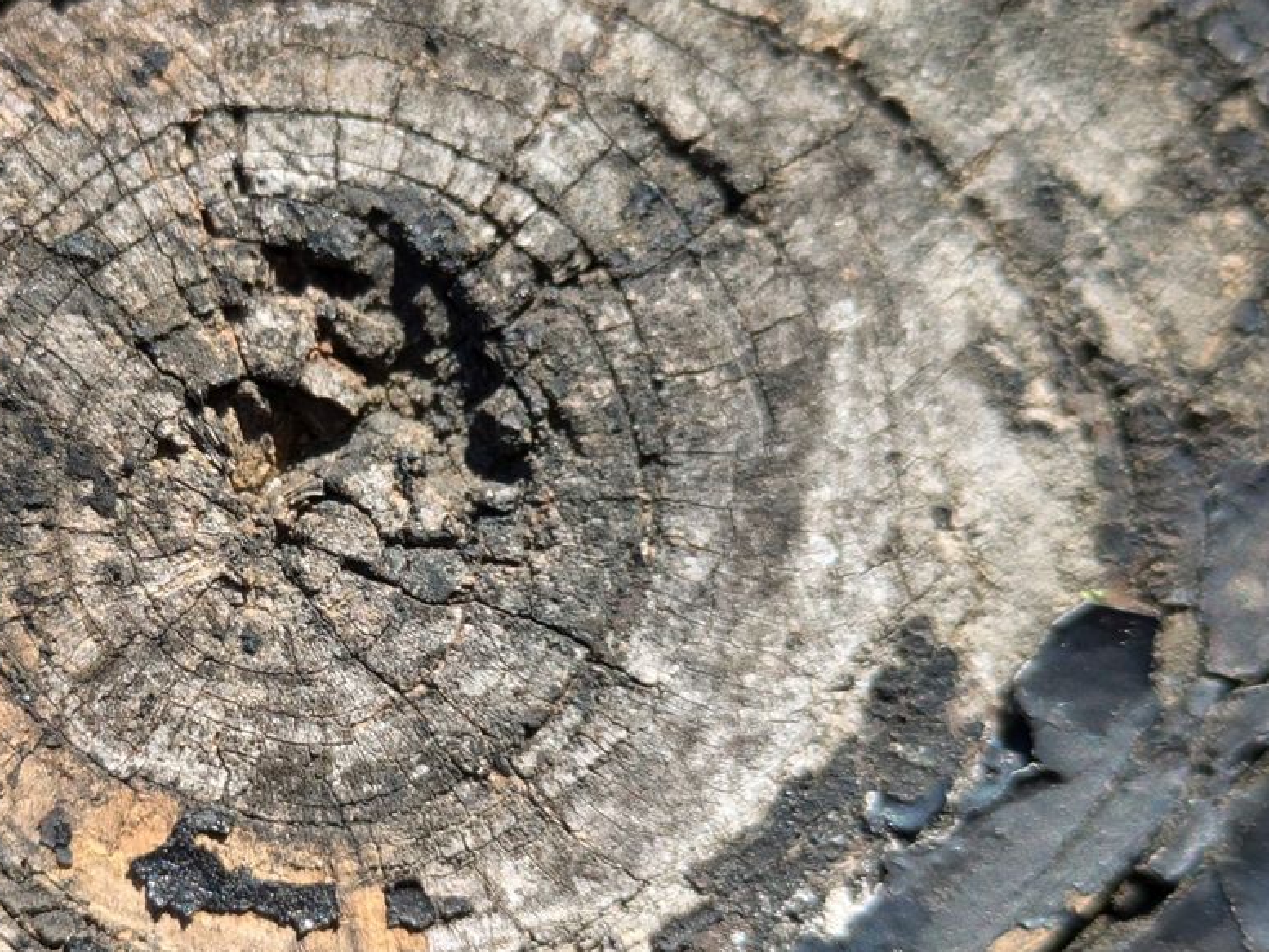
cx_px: 341
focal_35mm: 84
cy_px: 514
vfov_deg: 17.6
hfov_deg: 23.1
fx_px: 3080
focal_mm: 5.43
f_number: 1.89
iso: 44
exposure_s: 1/692
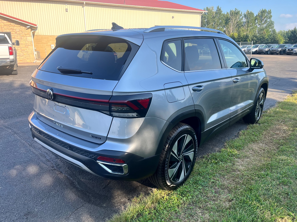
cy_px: 111
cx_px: 148
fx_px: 223
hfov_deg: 67.3
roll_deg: +1.1
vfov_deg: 53.1
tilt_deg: -16.4
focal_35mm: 26
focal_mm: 5.1
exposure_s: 1/793
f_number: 1.6
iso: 50
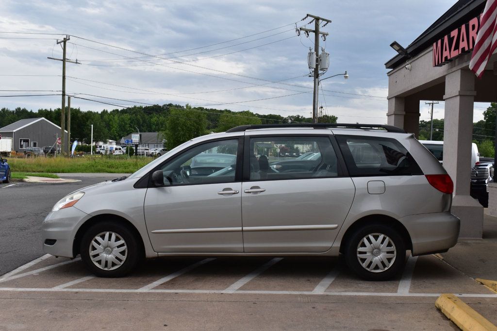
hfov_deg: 45.0
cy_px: 166
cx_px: 248
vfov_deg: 30.8
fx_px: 600
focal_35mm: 44
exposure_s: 1/320
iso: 400
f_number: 10
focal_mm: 29
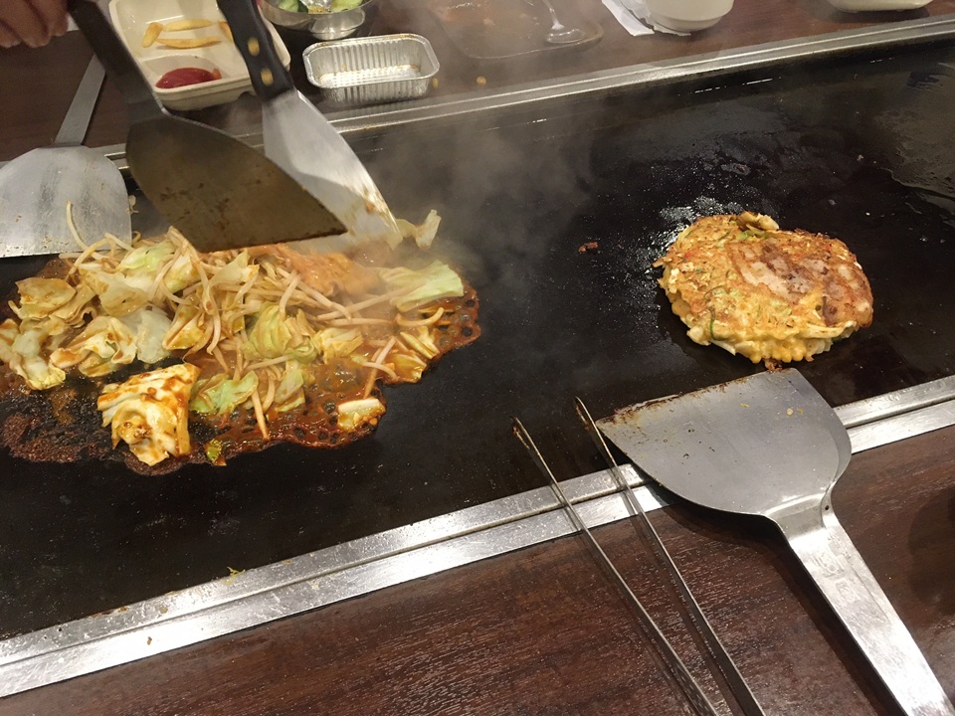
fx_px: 800
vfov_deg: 48.2
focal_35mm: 29
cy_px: 358
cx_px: 478
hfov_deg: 61.7
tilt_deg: -48.0
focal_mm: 4.15
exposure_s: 1/30
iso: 200
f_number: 2.2
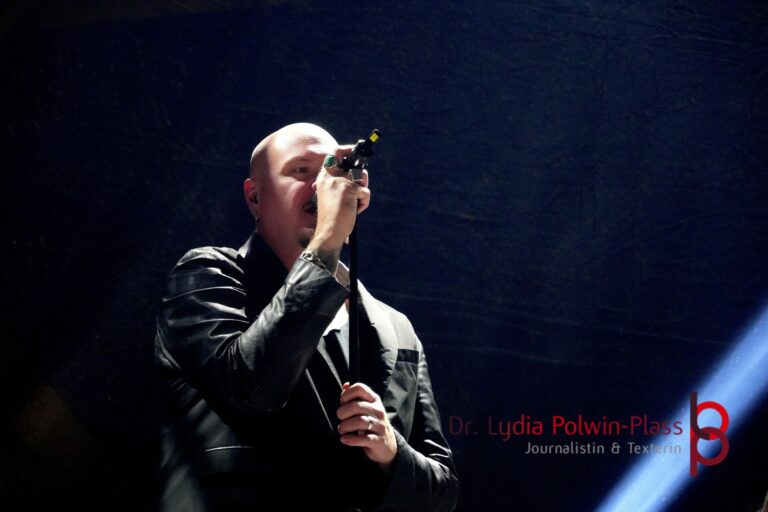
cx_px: 384
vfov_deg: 9.9
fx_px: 2944
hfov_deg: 14.9
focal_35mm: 138
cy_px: 256
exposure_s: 1/80
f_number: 5.6
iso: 6400
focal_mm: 92
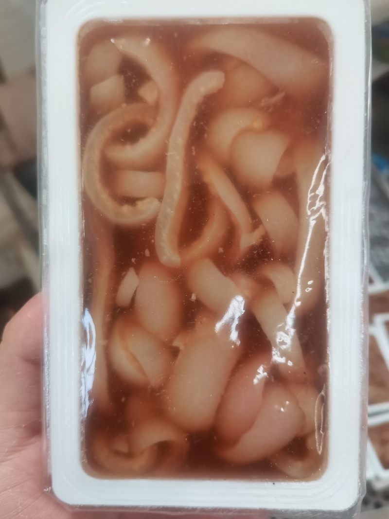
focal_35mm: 27
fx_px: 405
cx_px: 194
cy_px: 260
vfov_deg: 65.3
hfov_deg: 51.3
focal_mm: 4.94
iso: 320
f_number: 1.9
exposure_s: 1/30
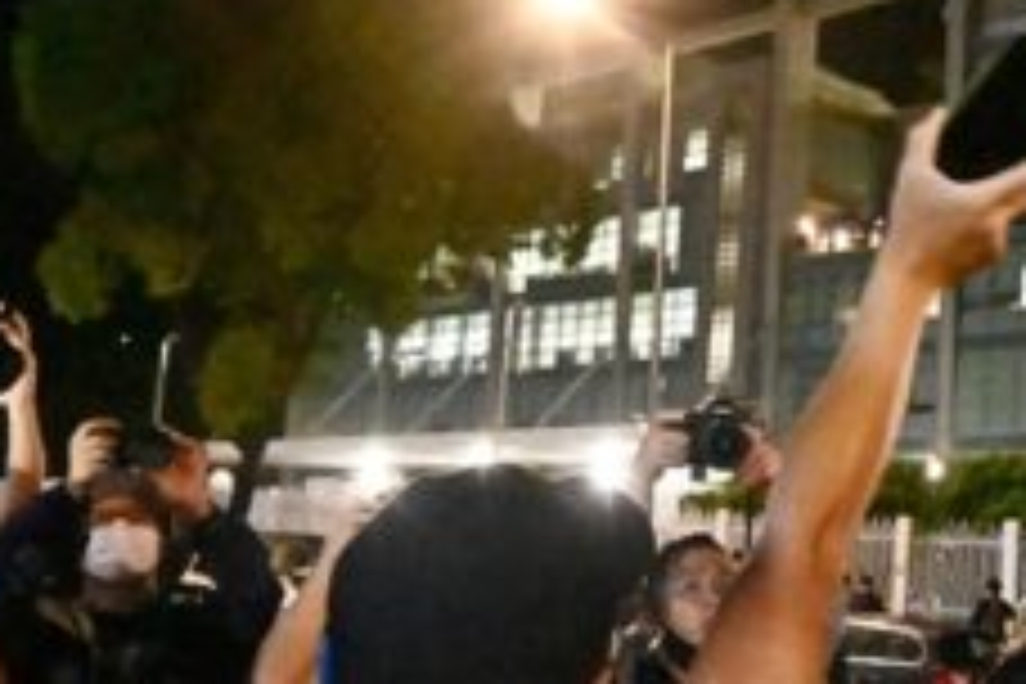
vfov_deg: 26.9
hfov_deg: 35.3
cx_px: 1062
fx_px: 1425
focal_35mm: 50
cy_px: 432
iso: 57600
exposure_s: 1/125
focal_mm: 19
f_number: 6.3
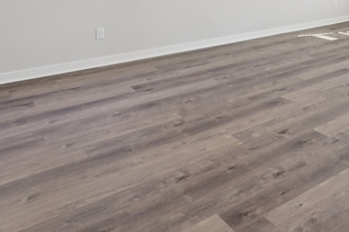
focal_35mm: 37
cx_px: 362
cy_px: -47
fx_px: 359
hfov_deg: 43.2
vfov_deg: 30.5
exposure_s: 1/50
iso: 400
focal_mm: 14
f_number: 8
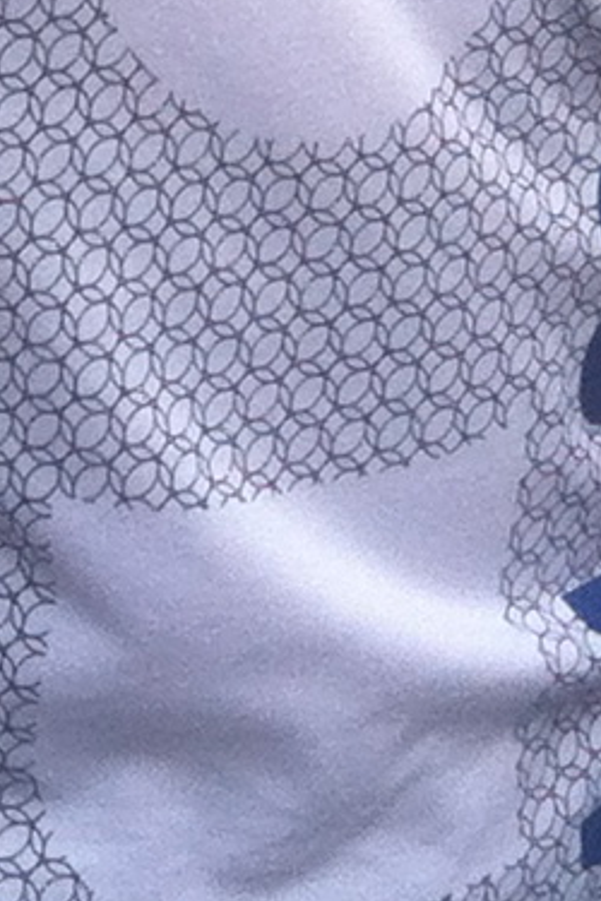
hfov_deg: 5.4
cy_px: -1266
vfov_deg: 7.6
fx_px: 6285
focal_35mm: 251
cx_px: 726
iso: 80
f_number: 2.8
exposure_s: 1/308
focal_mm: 3.85
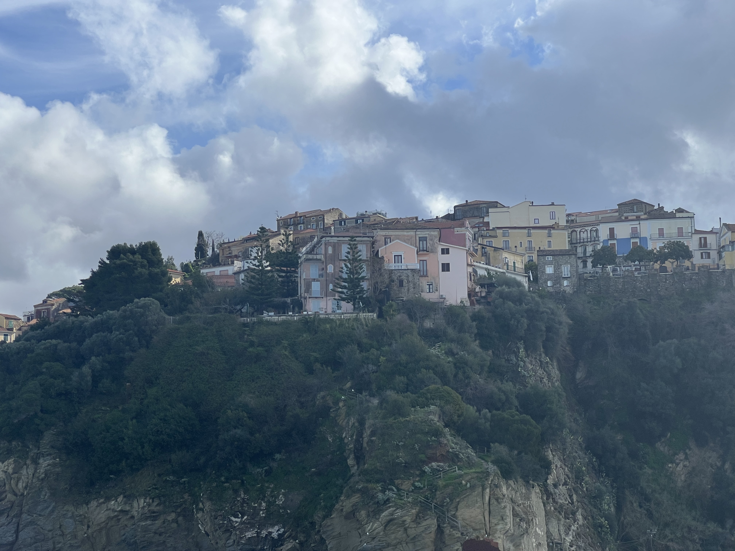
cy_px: 276
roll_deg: +1.5
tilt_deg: +9.6
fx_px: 1635
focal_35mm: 77
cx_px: 368
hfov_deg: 25.3
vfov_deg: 19.1
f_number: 2.8
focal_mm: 9
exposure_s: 1/978
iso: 32
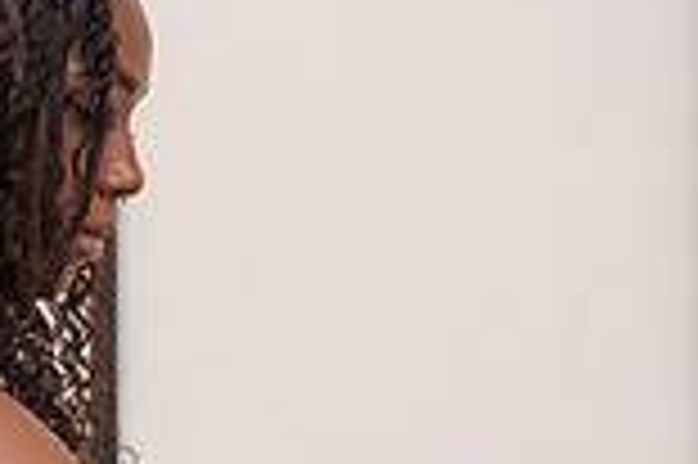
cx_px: 59
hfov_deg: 15.0
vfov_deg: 10.1
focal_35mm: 135
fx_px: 2615
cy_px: 297
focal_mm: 35
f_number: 3.2
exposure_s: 1/200
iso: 800
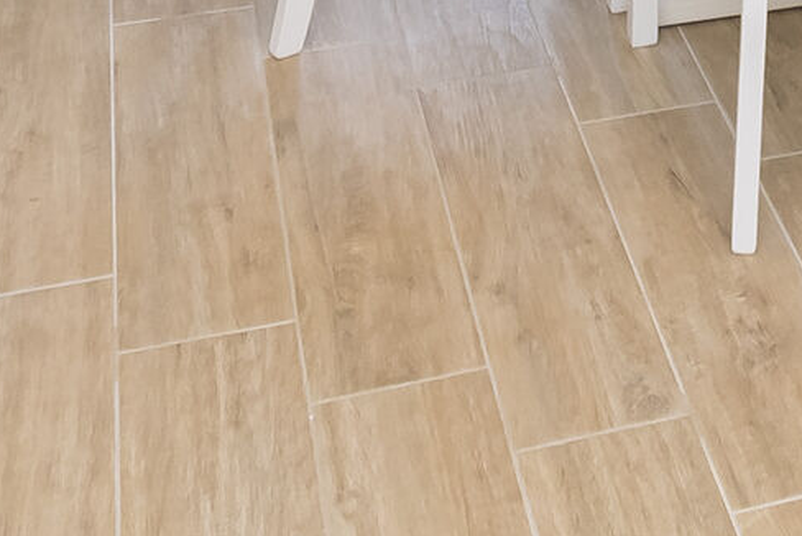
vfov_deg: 11.2
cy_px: -991
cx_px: 871
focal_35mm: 86
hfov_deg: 22.4
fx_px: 1917
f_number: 4.5
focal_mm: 10
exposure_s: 1/60
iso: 320
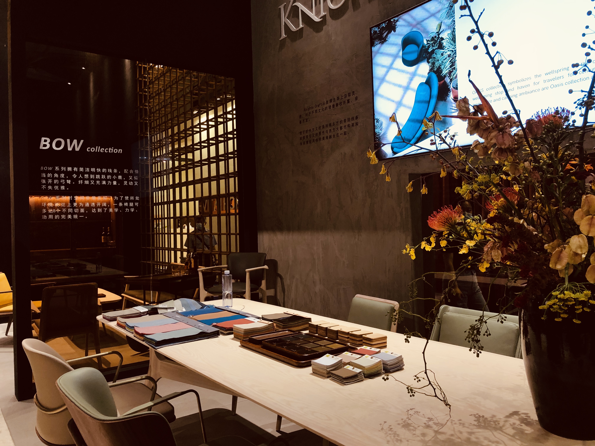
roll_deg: +3.0
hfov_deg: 63.4
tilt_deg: +0.2
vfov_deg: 49.7
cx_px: 298
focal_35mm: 28
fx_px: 481
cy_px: 223
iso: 40
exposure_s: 1/33
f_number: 1.8
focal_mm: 4
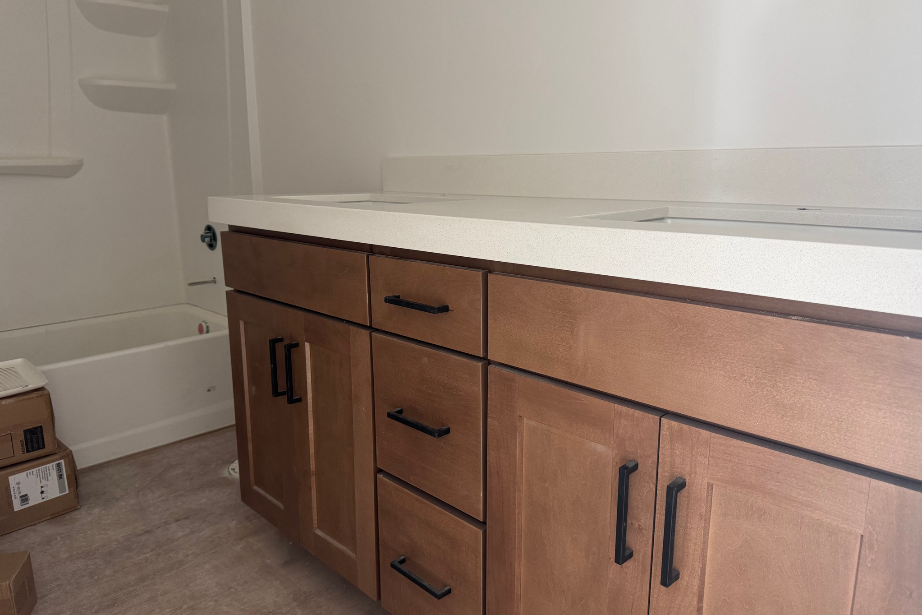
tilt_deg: -13.5
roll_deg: -0.1
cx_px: 461
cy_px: 294
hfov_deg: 71.5
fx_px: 640
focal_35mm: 25
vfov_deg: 51.3
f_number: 1.78
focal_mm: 6.76
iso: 250
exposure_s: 1/60
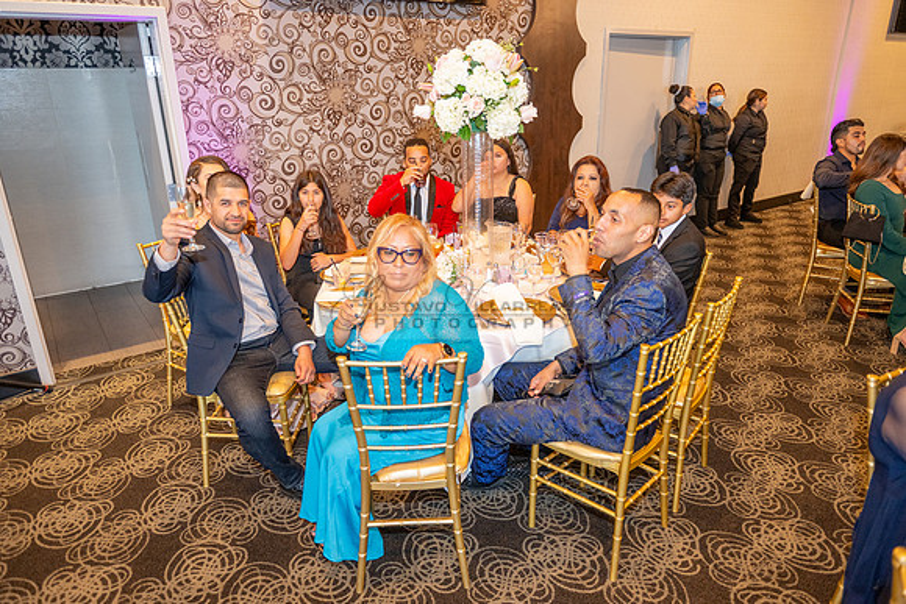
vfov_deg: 53.2
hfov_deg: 73.7
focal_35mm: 24
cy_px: 302
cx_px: 453
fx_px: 604
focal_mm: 24
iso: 1000
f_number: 2.8
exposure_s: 1/125
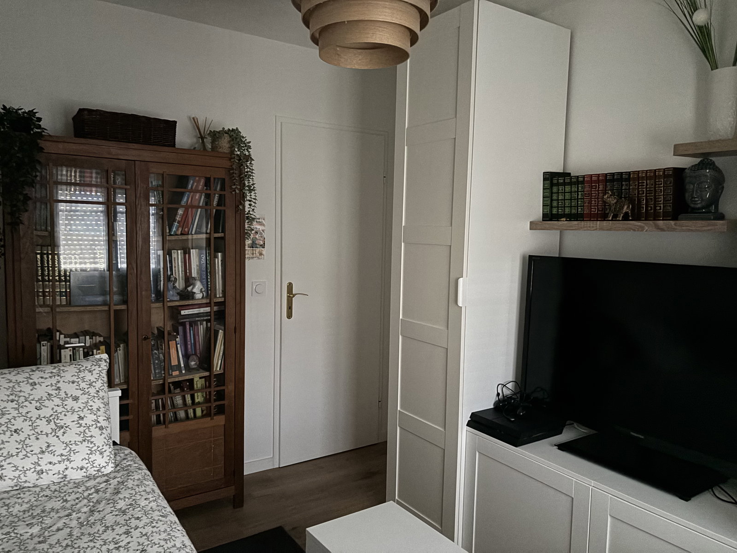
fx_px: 554
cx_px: 368
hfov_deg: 67.3
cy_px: 276
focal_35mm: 26
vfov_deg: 53.1
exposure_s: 1/26
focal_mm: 5.96
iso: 1250
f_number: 1.6
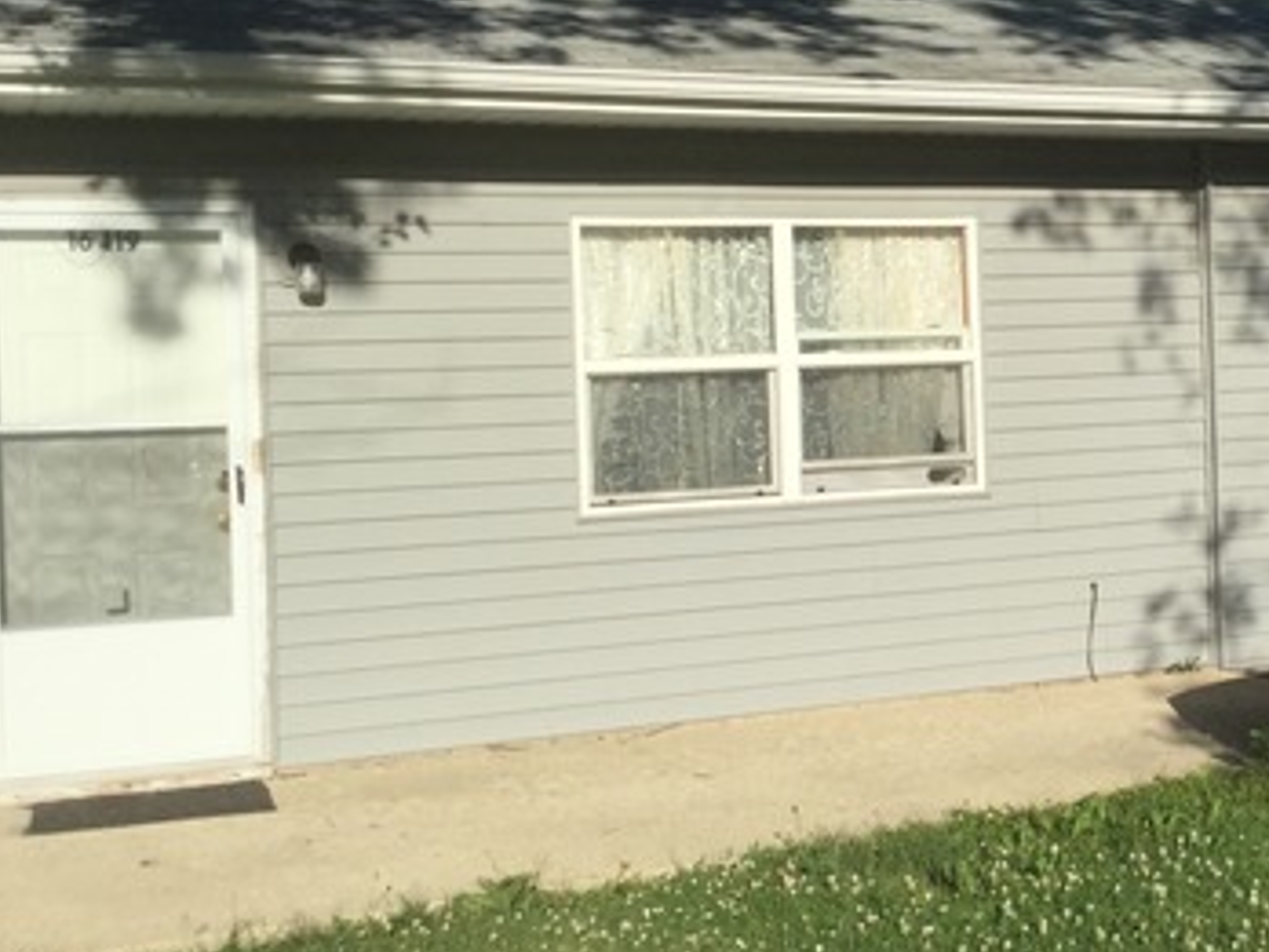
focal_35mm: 57
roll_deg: +1.2
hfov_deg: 33.0
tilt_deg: -1.0
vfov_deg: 25.6
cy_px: 390
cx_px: 977
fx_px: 2090
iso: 25
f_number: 2.4
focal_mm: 3.3
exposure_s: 1/1567
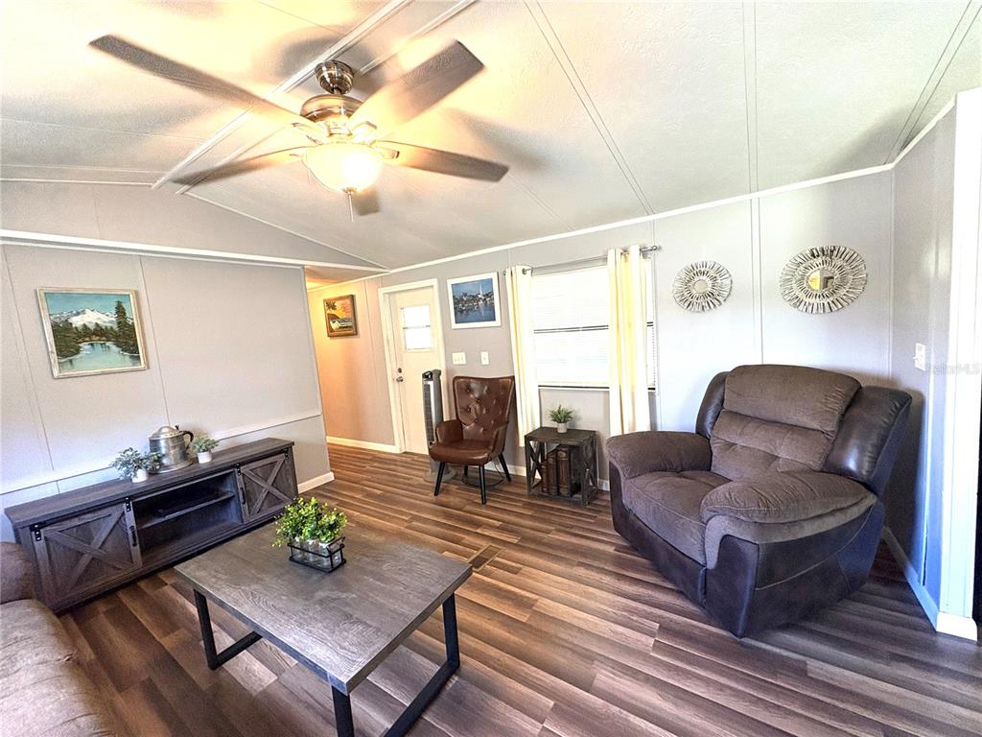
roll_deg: +5.2
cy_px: 368
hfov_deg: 102.1
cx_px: 491
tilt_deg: -6.8
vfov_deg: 85.7
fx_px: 397
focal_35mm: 14
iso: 250
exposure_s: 1/60
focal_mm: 2.22
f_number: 2.2
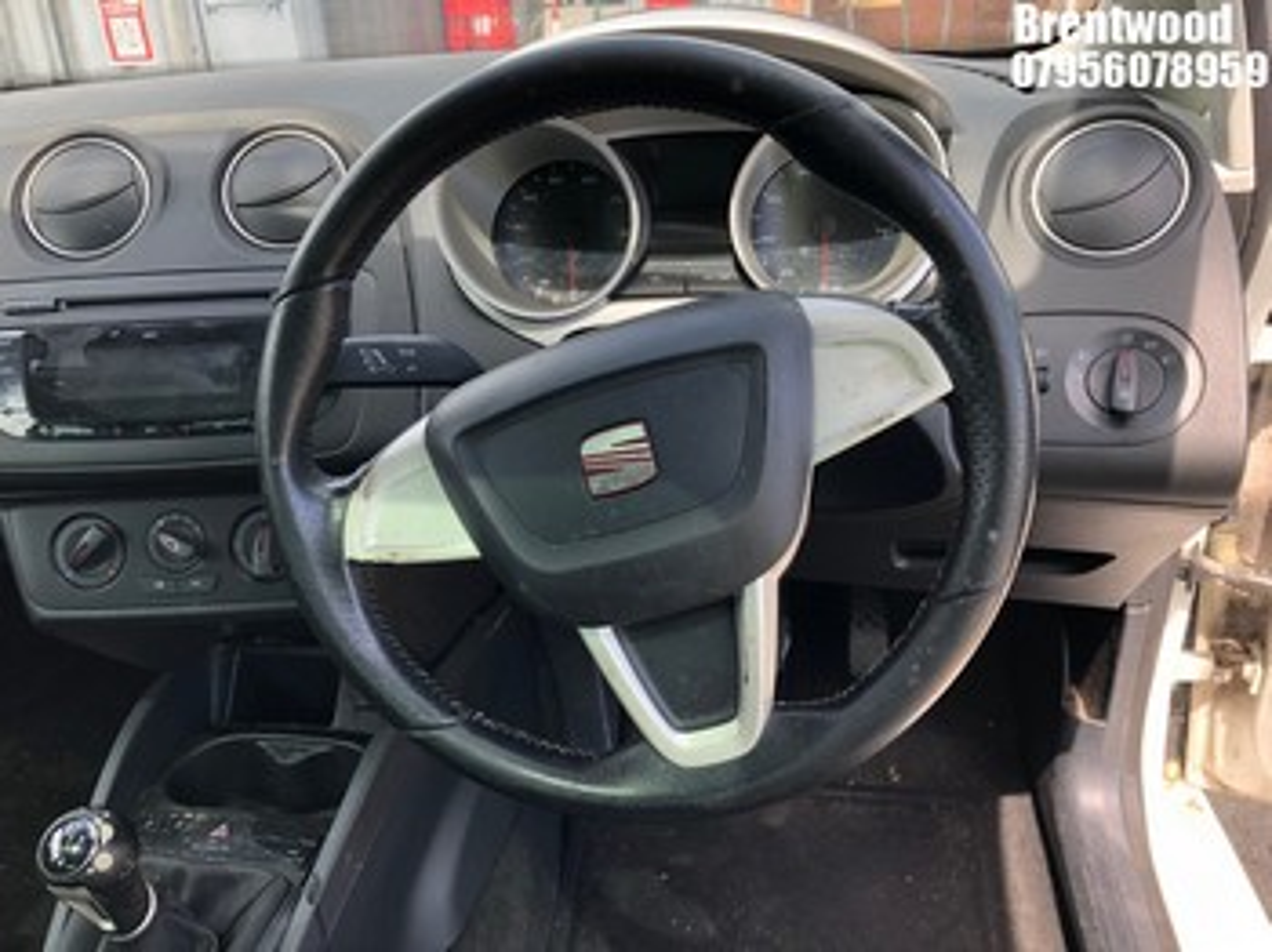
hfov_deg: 63.5
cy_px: 476
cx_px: 636
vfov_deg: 49.7
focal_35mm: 28
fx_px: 1028
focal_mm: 4
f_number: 1.8
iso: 20
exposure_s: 1/145
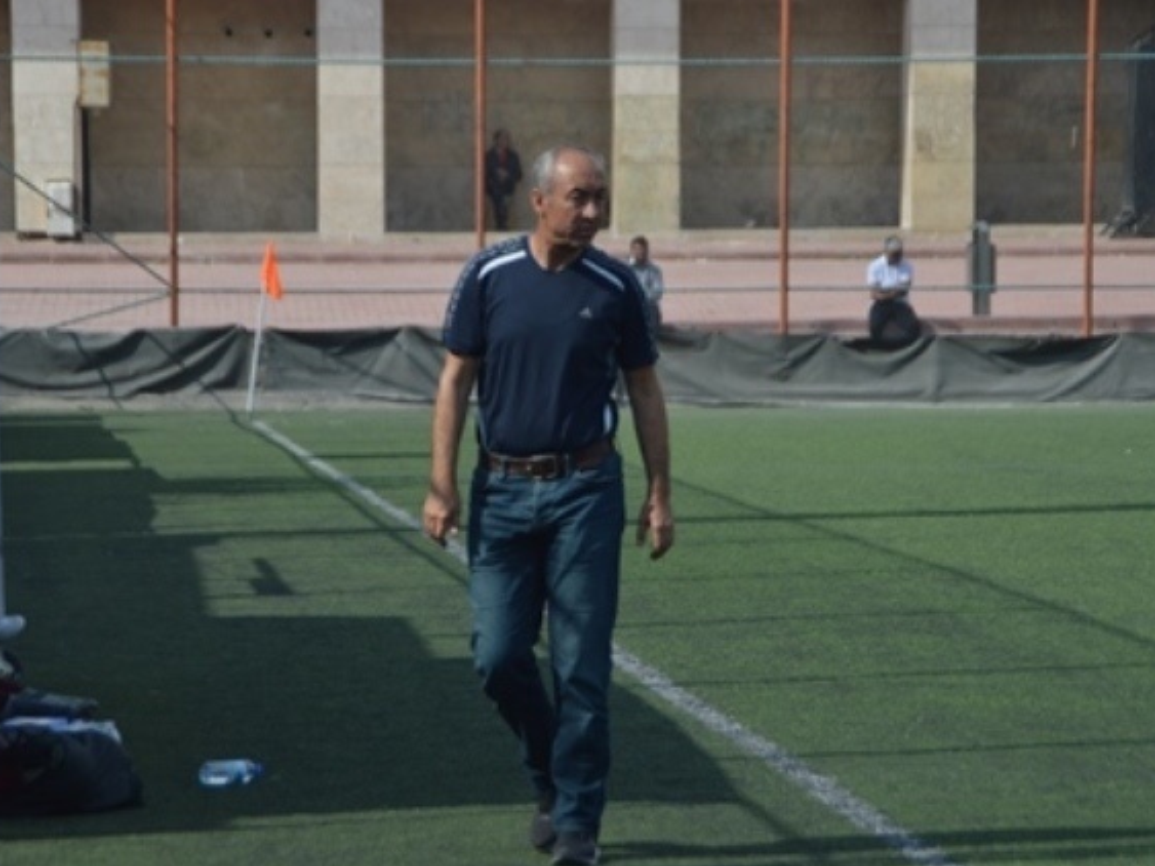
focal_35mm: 164
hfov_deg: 12.1
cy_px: 435
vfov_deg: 9.0
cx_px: 560
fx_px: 5471
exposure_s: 1/1000
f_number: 5.6
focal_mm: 100
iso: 200
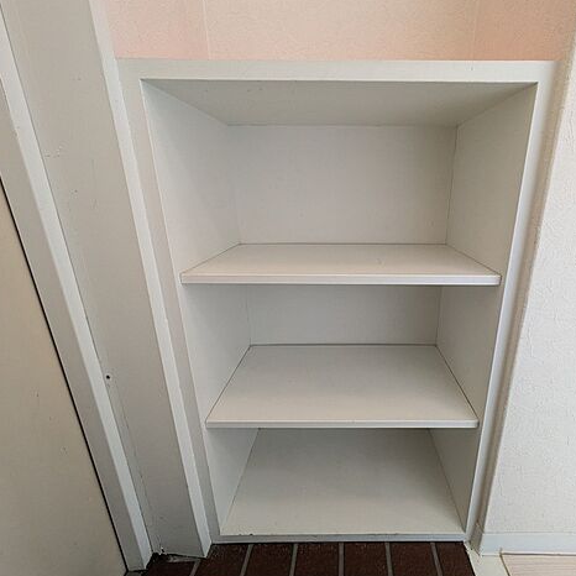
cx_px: 346
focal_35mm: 17
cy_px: 288
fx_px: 320
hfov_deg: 82.9
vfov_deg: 84.0
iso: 238
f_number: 2.2
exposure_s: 1/60
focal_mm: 1.83
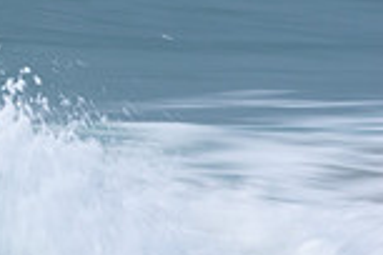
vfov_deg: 0.5
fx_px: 30329
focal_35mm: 2851
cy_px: -186
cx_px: -333
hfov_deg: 0.7
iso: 100
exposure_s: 1/20
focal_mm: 500
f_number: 29
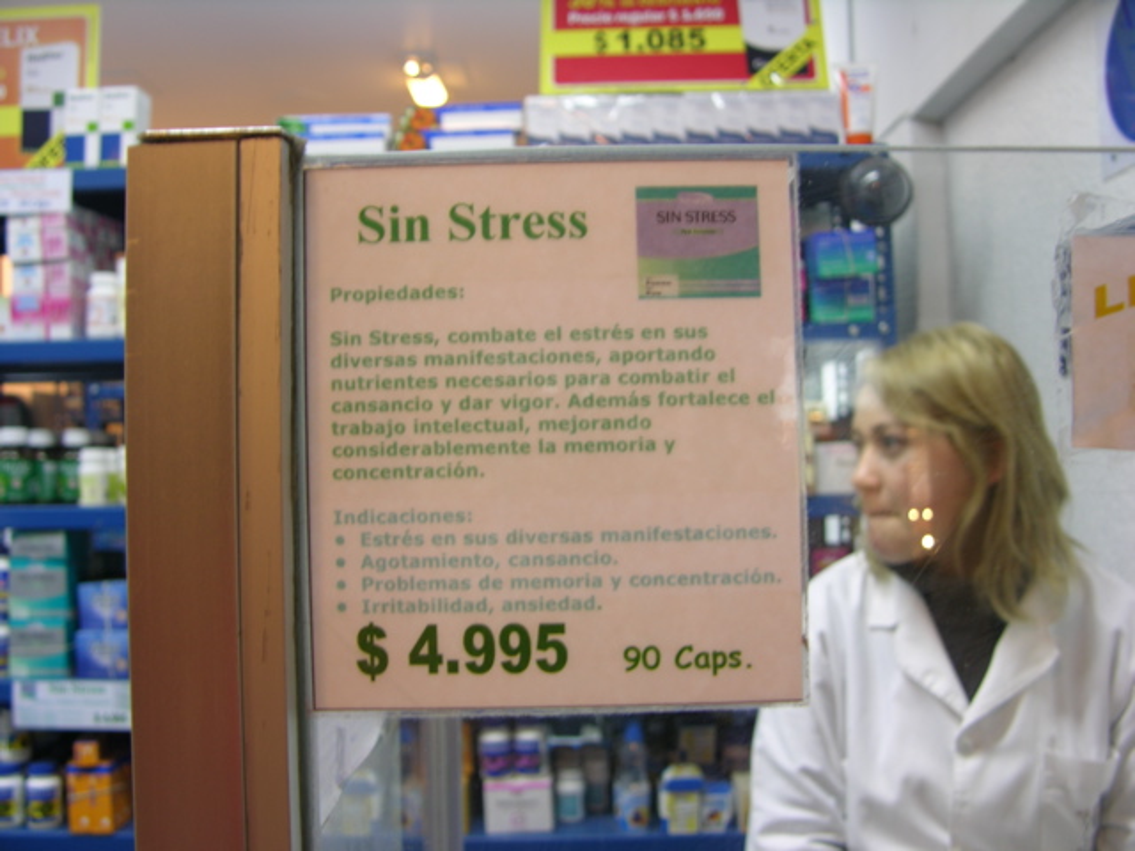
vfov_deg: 40.7
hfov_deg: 52.6
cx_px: 568
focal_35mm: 35
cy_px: 426
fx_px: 1148
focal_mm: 8.9
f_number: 2.8
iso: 50
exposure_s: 1/4.7
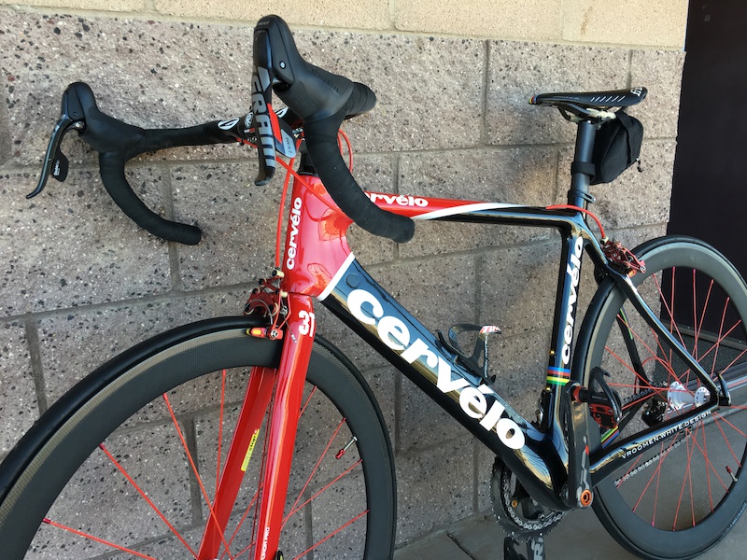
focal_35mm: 29
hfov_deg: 61.7
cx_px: 374
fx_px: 626
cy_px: 280
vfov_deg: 48.2
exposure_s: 1/120
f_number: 2.2
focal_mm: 4.15
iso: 40
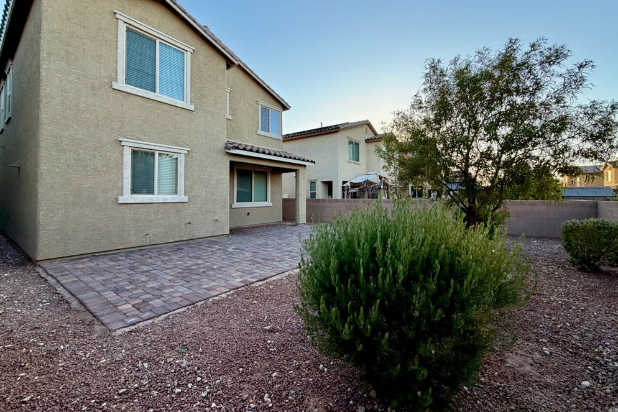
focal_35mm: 15
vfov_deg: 77.2
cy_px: 191
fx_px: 258
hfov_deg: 100.4
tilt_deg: -0.2
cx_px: 316
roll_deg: +0.2
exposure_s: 1/282
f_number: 2.2
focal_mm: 2.22
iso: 50
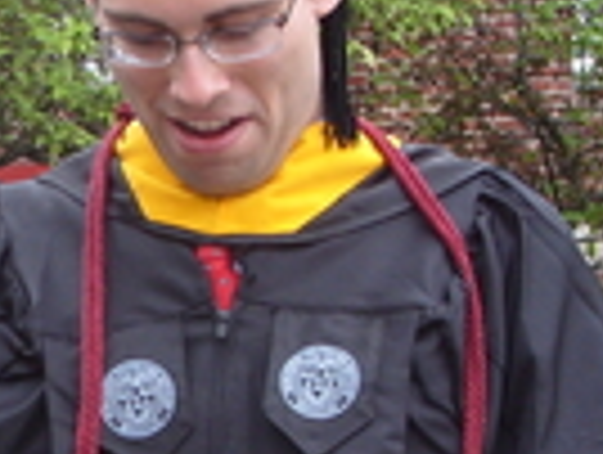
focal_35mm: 167
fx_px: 2914
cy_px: 252
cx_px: -220
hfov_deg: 11.5
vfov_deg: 8.9
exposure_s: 1/125
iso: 80
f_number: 3.7
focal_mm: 7.8
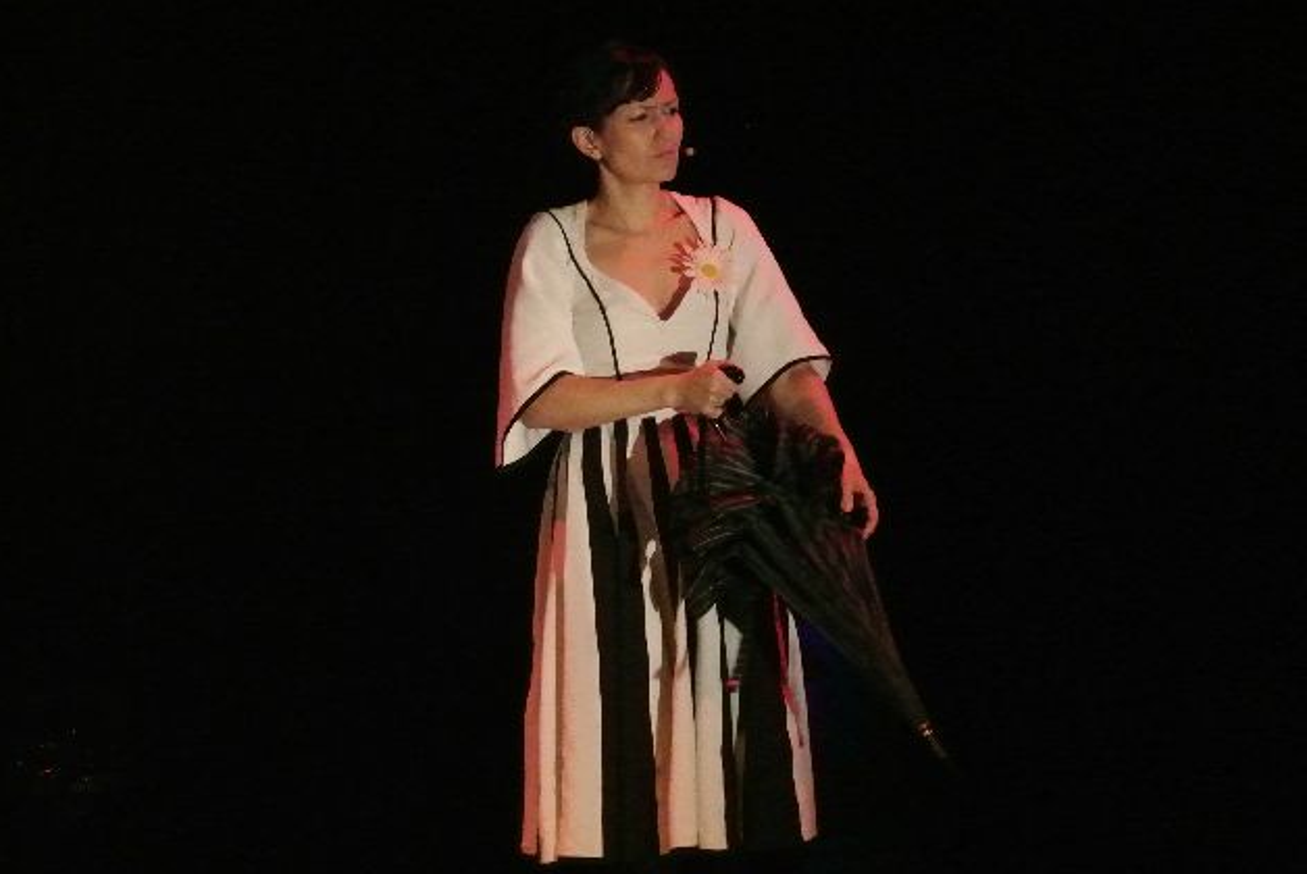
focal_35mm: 163
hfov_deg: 12.6
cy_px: 436
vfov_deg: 8.4
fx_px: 5923
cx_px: 610
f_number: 5.6
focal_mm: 47.5
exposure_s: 1/100
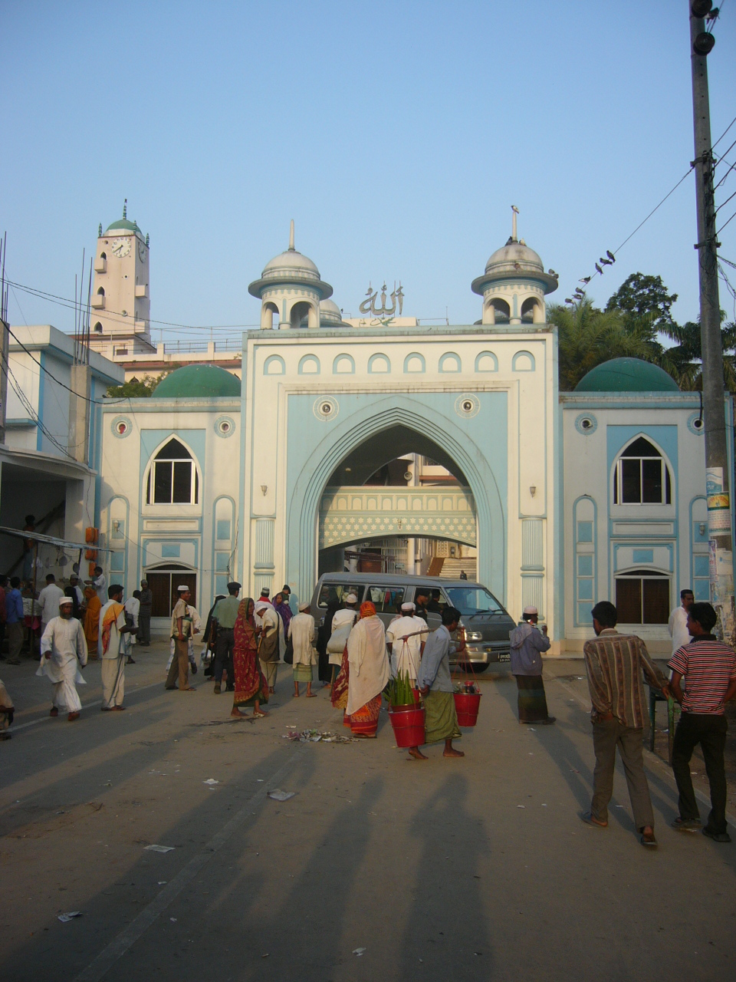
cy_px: 491
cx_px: 368
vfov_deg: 52.6
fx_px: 992
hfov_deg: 40.7
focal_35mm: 35
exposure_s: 1/400
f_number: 2.8
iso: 50
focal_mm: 5.8
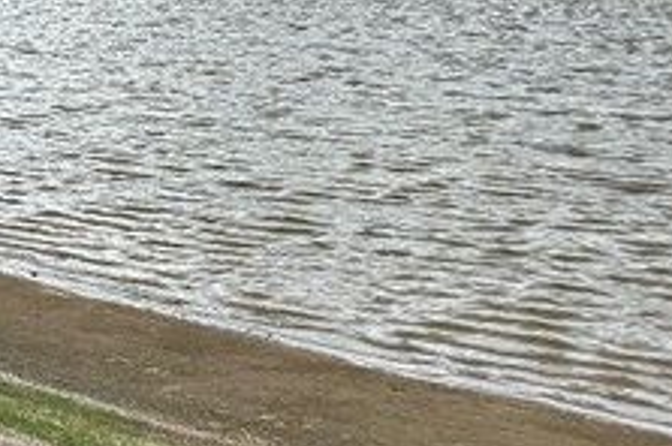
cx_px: -417
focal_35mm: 99
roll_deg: -1.2
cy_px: 89
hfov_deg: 17.8
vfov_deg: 13.7
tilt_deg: -8.4
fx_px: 1845
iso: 50
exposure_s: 1/2398
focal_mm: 5.96
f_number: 1.6
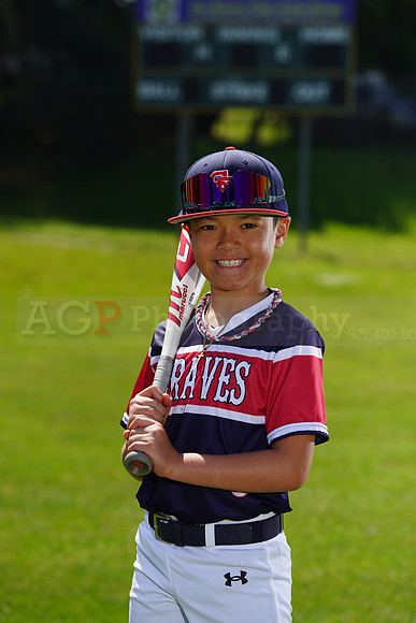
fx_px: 3326
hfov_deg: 7.2
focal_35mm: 192
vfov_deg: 10.7
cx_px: 208
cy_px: 312
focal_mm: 192
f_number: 8
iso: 100
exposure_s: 1/250
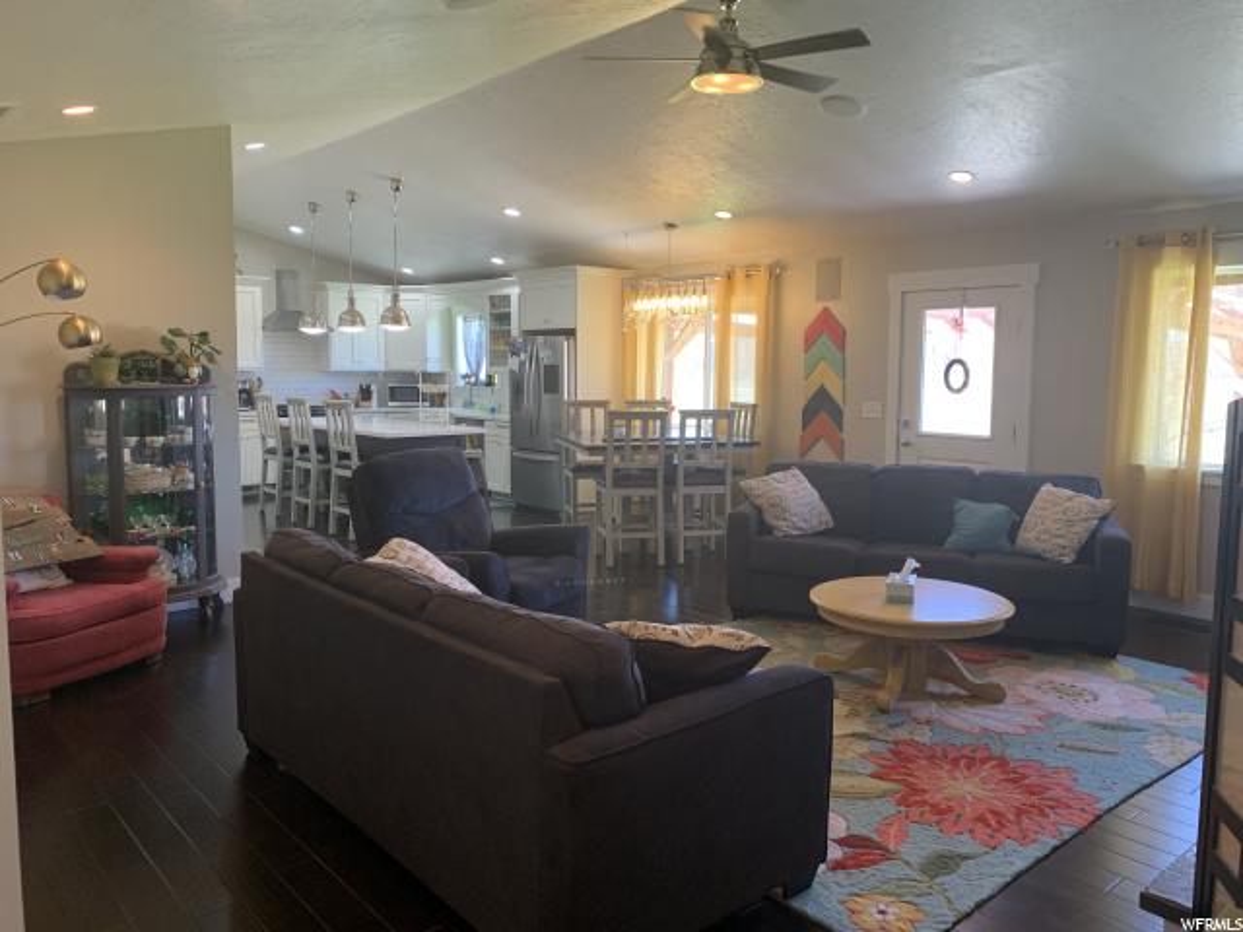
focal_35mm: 26
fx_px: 934
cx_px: 622
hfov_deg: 67.3
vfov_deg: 53.1
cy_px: 466
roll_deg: -0.6
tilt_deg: -5.6
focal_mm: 4.25
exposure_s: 1/60
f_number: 1.8
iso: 100
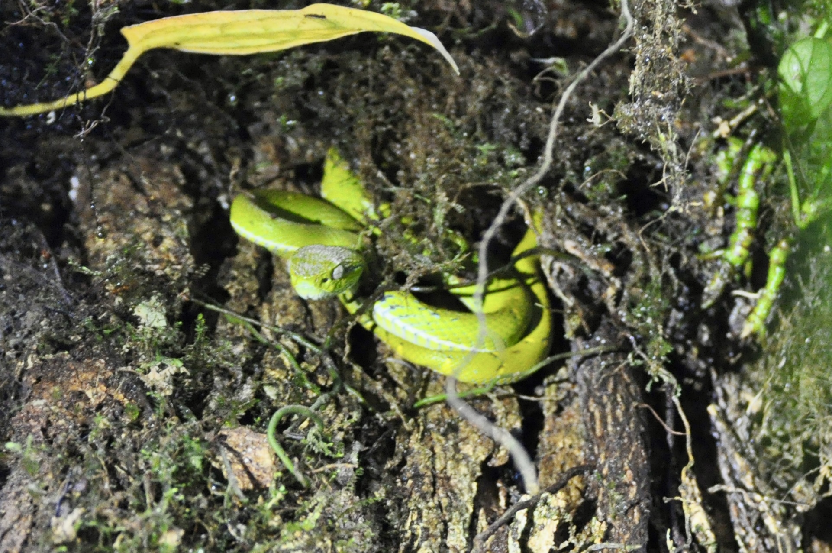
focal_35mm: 210
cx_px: 416
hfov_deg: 9.8
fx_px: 4848
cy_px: 276
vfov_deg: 6.5
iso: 1600
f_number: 4.8
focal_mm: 140
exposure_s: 1/100
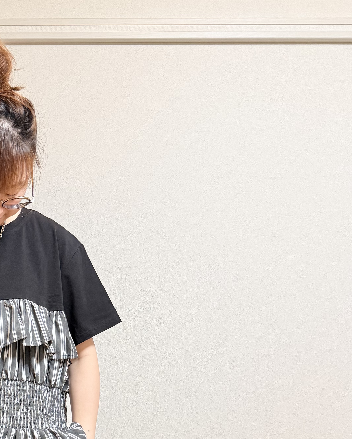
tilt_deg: -5.6
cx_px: 22
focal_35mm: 50
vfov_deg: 34.5
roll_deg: -0.7
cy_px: 424
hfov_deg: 28.8
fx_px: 651
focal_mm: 6.76
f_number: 1.78
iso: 320
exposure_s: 1/60
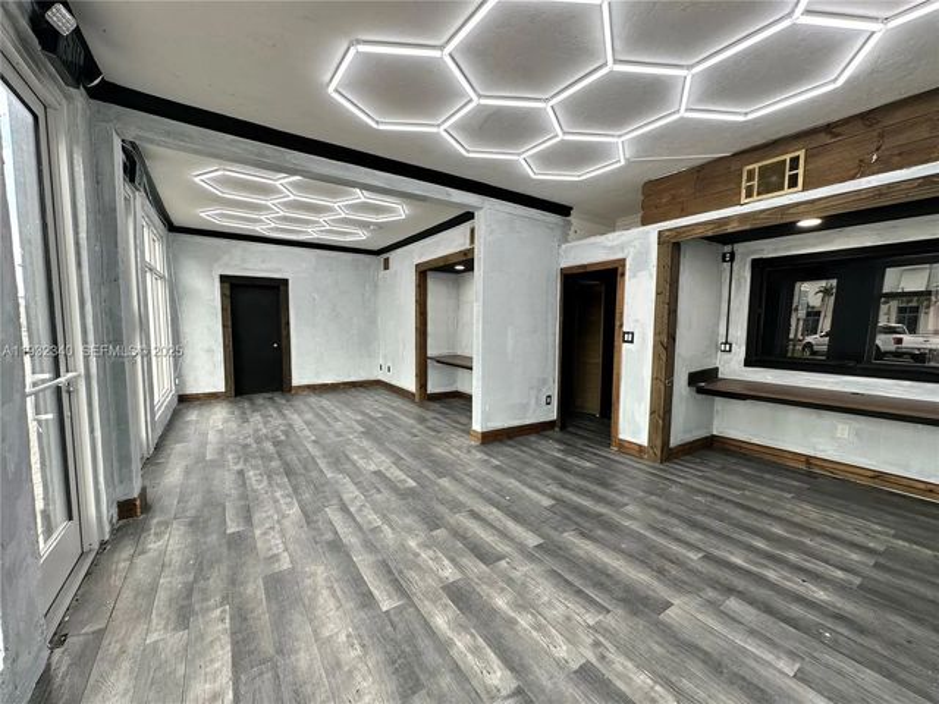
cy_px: 352
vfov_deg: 85.7
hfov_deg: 102.1
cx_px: 470
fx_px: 380
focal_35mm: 14
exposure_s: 1/99
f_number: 2.2
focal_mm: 2.22
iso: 40
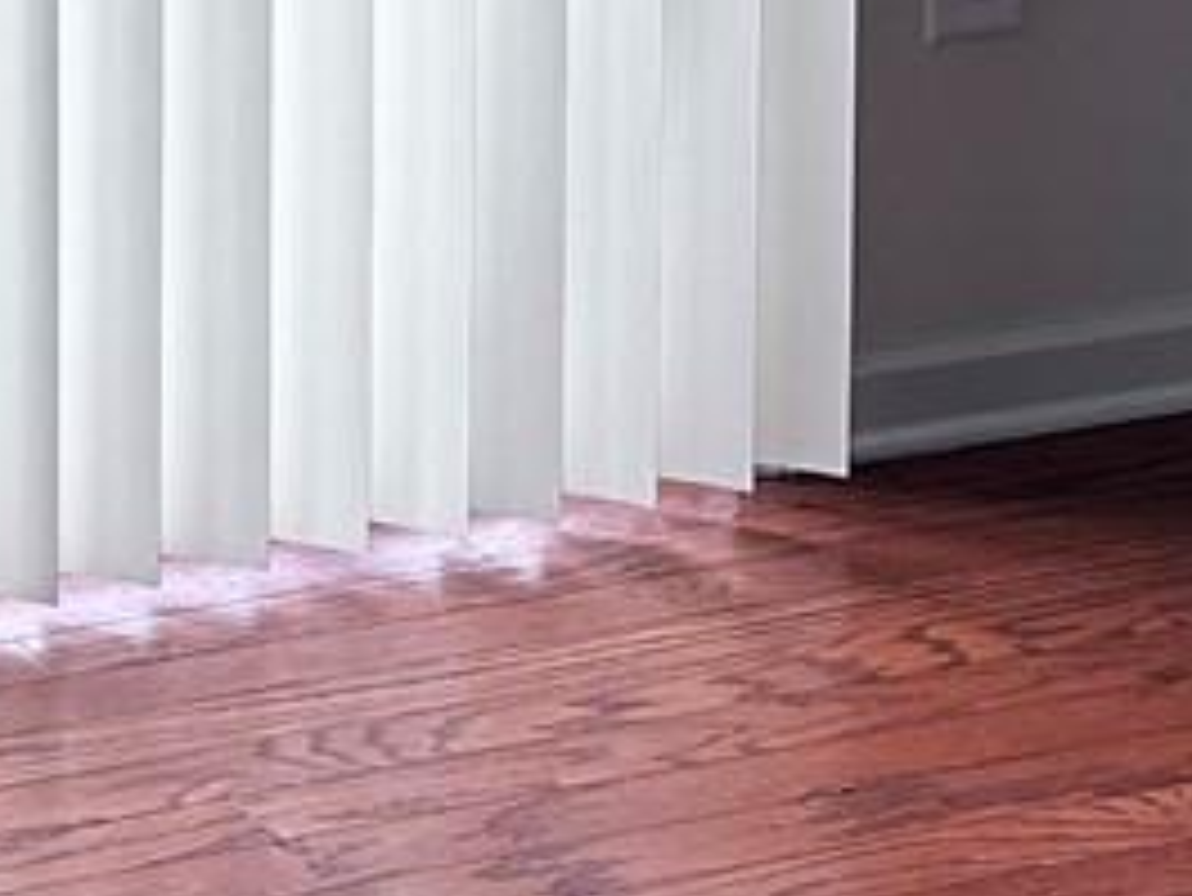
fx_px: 6925
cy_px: -437
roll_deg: -1.2
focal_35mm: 201
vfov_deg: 7.3
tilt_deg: -10.7
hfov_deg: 9.8
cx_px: 589
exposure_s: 1/120
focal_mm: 5.7
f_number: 1.5
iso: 50
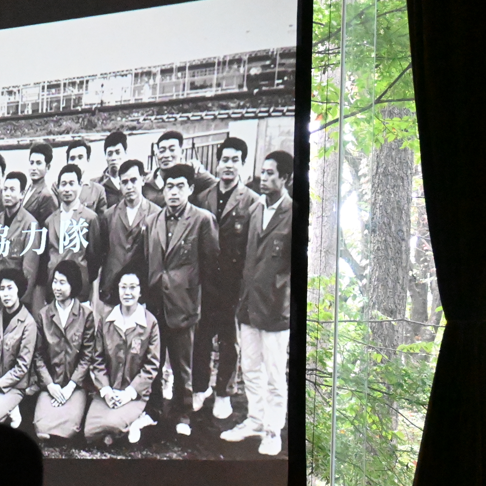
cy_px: 421
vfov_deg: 11.8
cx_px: -207
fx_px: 2335
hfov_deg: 11.5
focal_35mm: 147
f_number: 5.6
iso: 12800
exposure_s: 1/60
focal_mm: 40
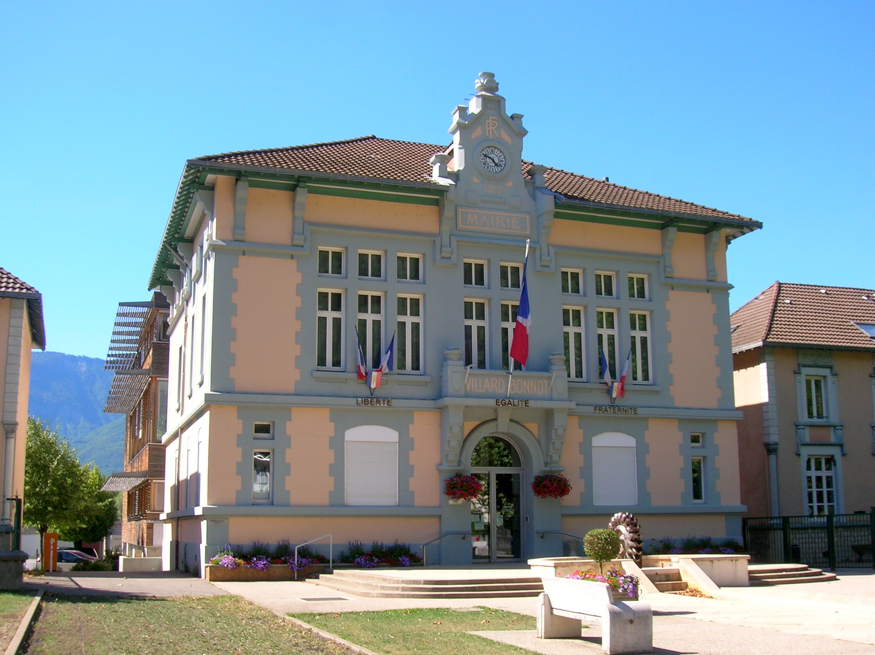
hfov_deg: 49.0
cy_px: 328
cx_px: 438
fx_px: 960
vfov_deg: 37.7
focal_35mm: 38
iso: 50
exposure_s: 1/173
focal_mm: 6.4
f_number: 5
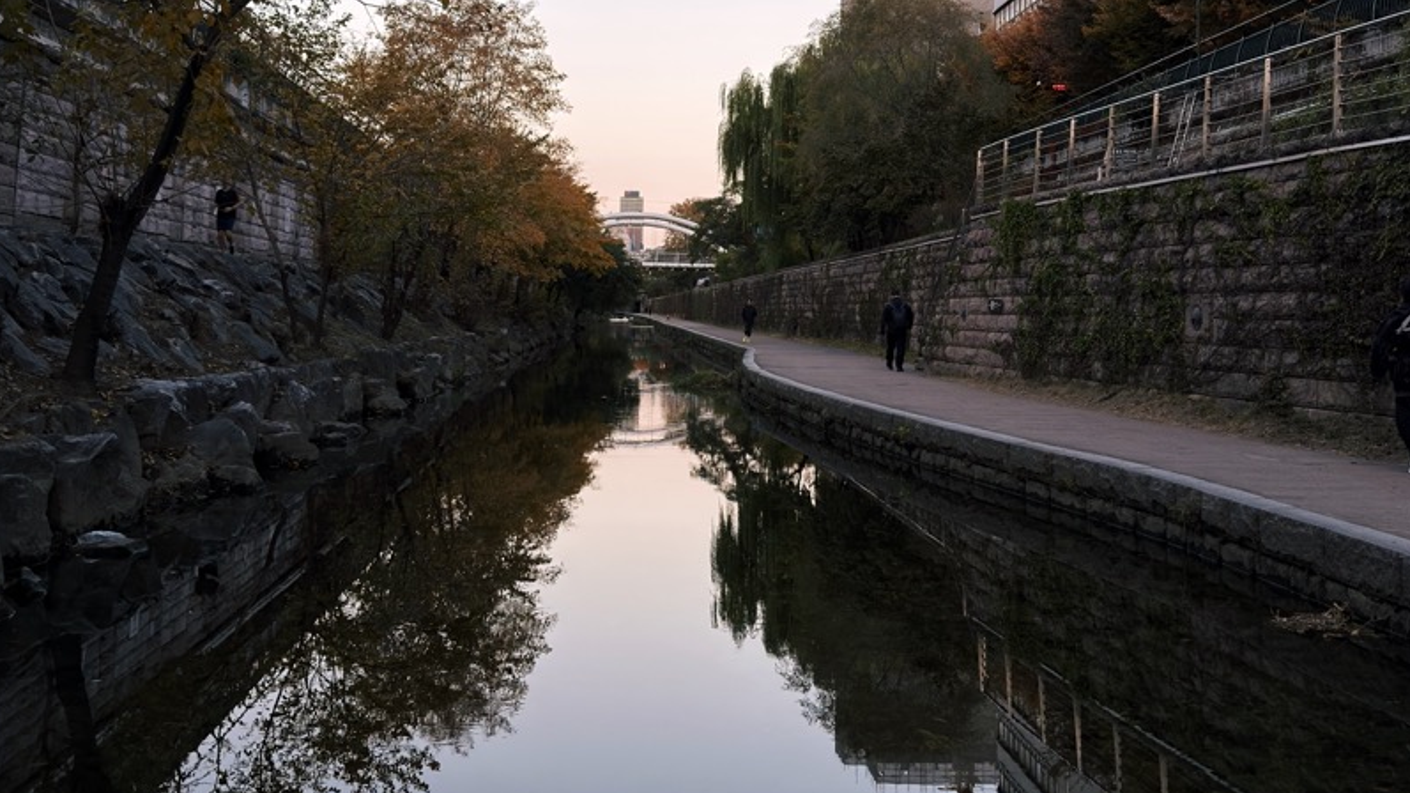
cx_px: 713
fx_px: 1570
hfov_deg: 48.4
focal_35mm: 42
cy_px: 168
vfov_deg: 27.8
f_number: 1.78
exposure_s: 1/462
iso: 64
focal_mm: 6.76
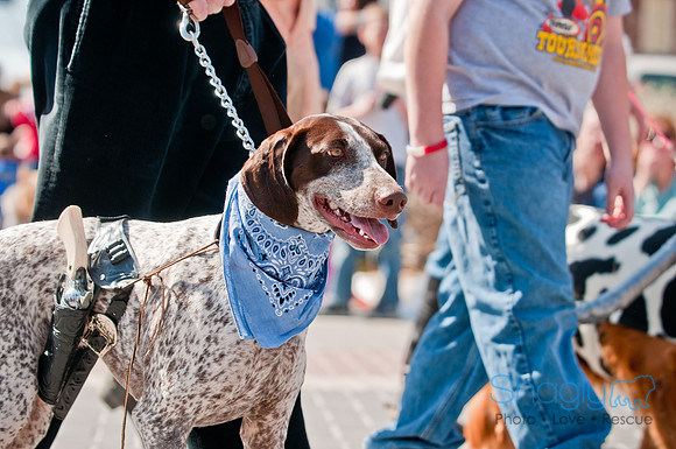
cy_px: 224
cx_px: 338
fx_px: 2250
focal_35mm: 120
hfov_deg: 17.1
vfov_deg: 11.4
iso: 200
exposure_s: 1/1000
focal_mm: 80
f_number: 4
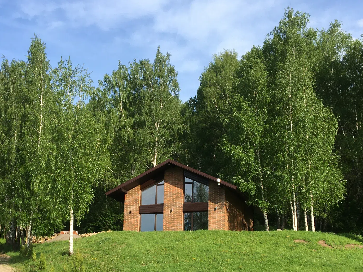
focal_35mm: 50
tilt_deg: +12.2
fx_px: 524
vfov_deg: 28.8
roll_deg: -0.4
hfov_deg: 38.2
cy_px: 195
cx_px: 168
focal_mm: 4.15
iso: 25
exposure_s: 1/1166
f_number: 2.2
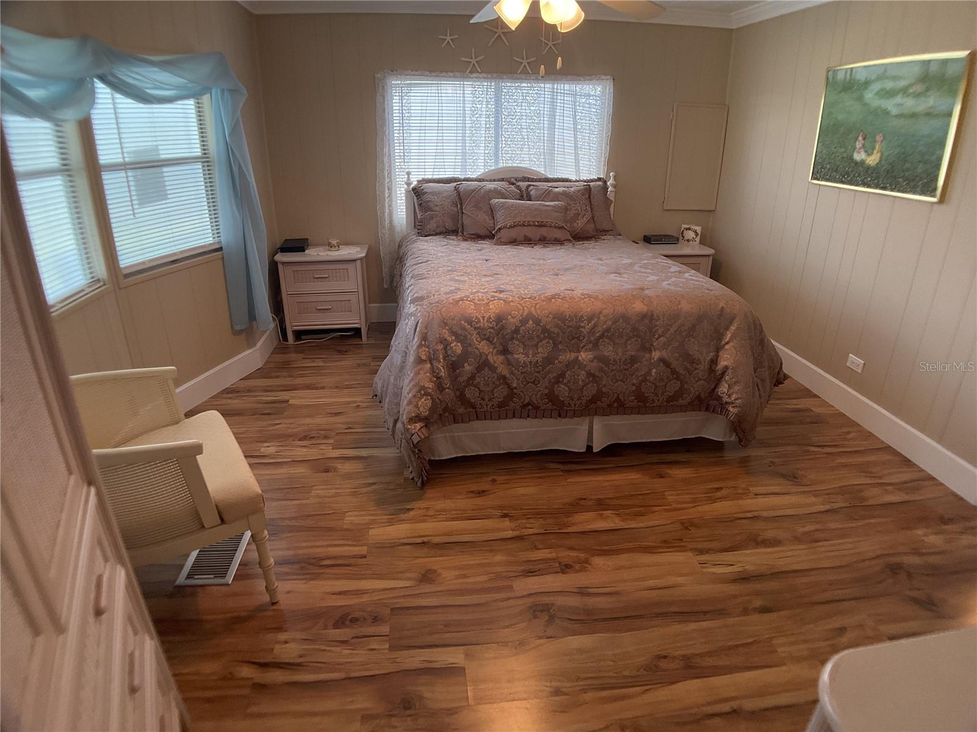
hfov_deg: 61.7
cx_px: 488
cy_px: 366
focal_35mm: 29
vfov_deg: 48.2
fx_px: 818
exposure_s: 1/120
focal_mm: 3
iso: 50
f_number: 1.8
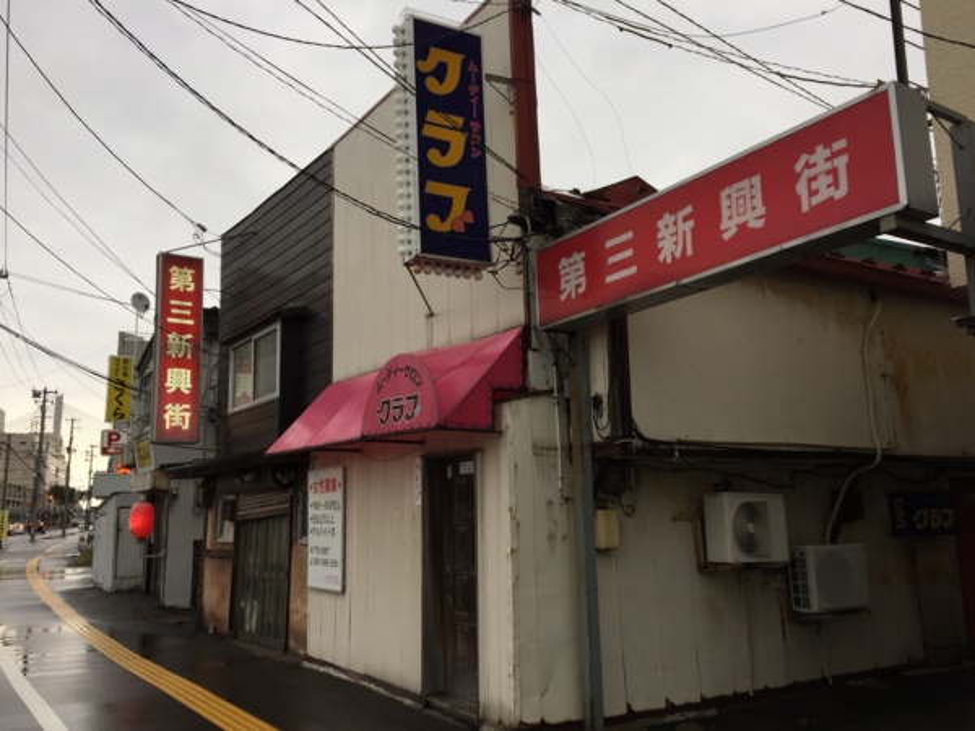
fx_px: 817
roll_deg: +1.2
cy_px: 366
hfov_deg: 61.7
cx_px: 488
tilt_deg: +8.0
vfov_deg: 48.2
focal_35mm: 29
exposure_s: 1/169
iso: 32
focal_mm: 4.15
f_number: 2.2
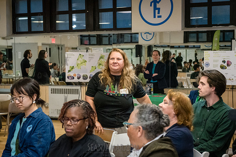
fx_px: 452
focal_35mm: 69
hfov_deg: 29.3
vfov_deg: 19.8
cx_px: 114
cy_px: 86
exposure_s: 1/320
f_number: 4
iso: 5000
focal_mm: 60
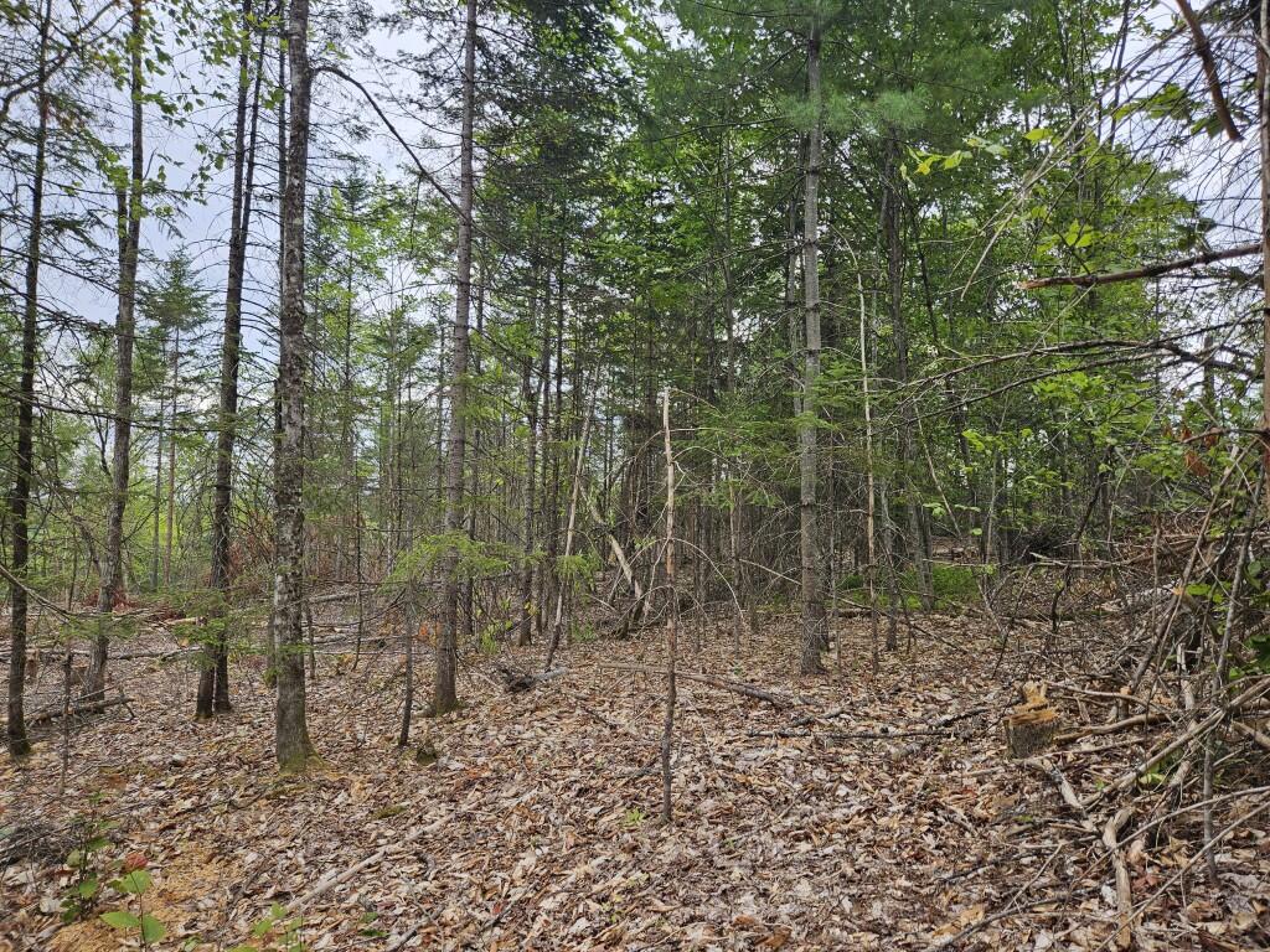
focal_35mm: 23
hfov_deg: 73.9
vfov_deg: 58.9
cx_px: 635
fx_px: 844
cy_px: 476
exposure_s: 1/643
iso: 25
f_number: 1.8
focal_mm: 5.4
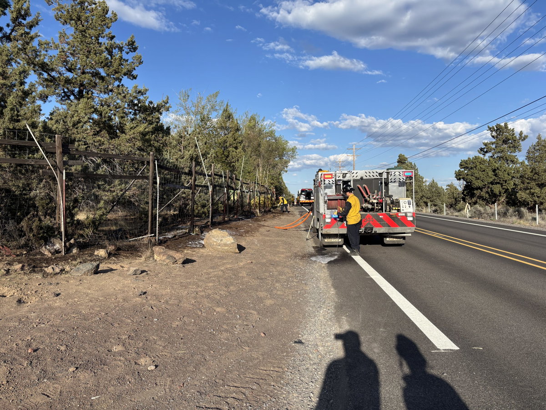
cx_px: 273
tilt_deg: -2.3
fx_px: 410
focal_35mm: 26
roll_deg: +0.5
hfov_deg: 67.3
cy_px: 205
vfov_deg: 53.1
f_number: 1.6
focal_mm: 5.96
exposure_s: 1/2778
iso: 50
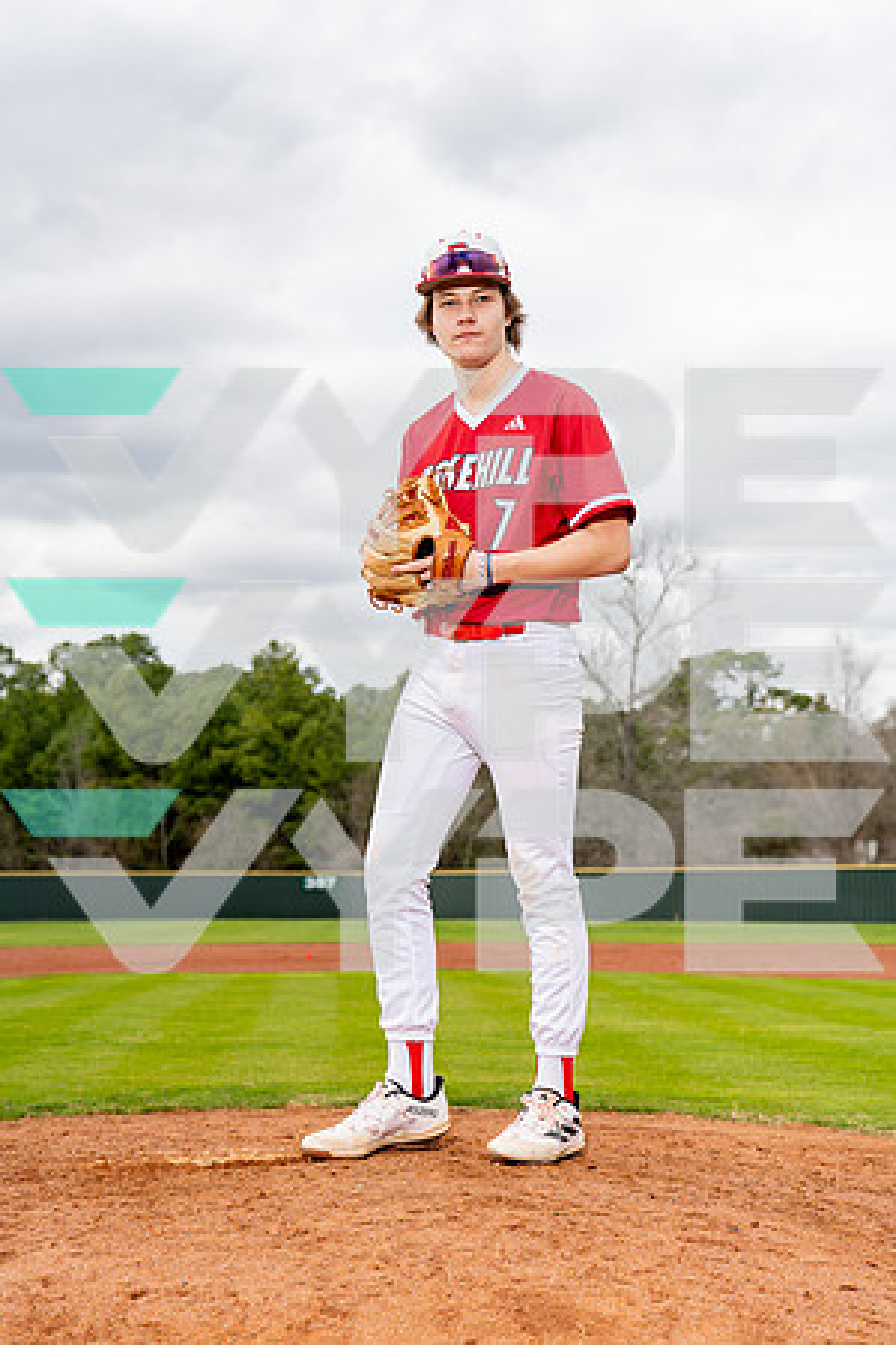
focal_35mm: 52
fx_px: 1941
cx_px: 448
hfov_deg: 26.0
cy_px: 672
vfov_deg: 38.2
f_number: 4
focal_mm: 52
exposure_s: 1/250
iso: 100
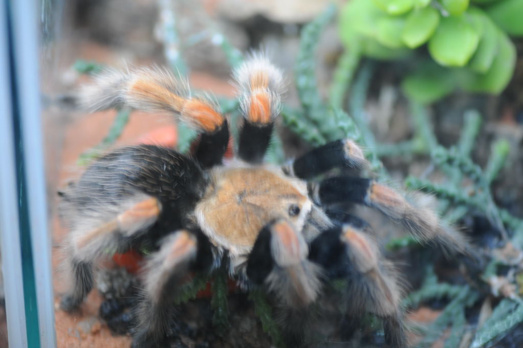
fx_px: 2285
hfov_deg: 13.1
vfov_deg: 8.7
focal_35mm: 158
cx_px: 262
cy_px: 174
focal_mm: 105
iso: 200
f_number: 3
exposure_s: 1/25
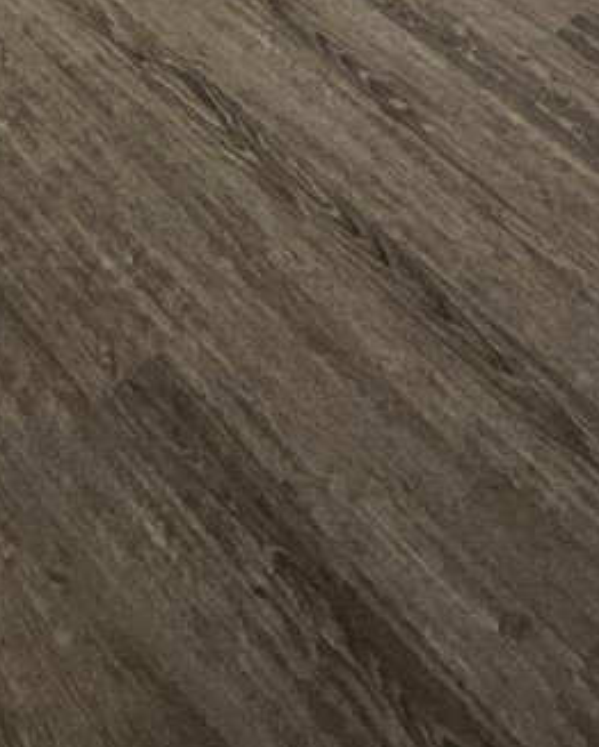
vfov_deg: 21.0
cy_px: -589
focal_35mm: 62
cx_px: -50
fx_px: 1373
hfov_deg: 23.2
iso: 160
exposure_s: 1/60
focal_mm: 1.74
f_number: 2.2
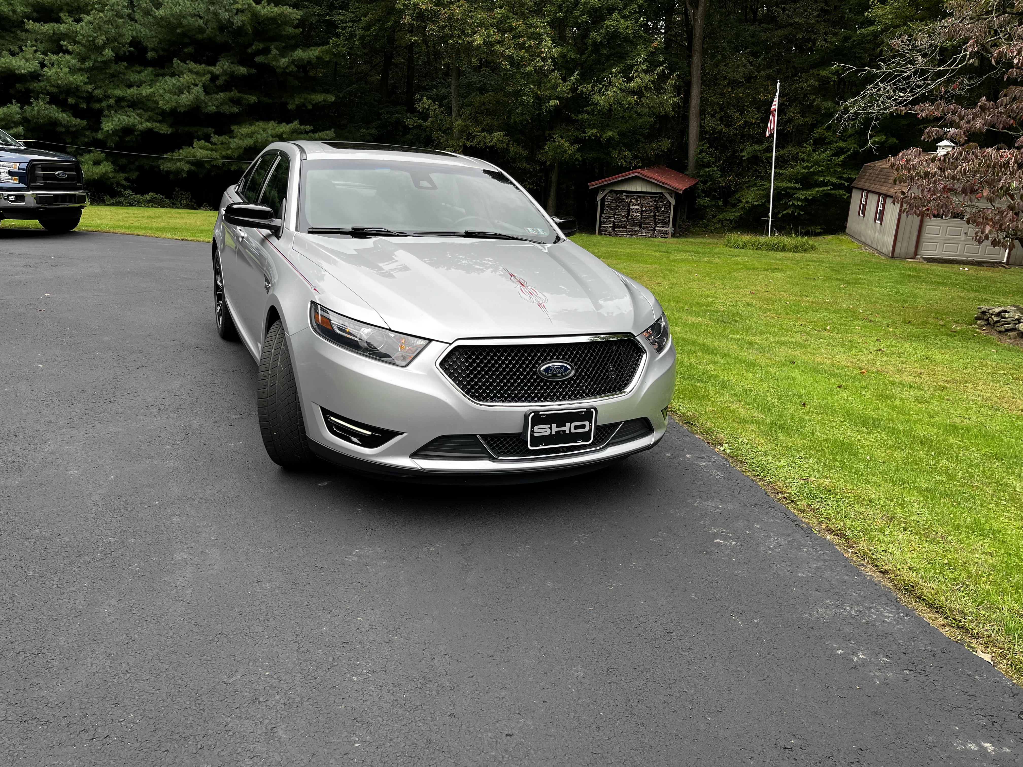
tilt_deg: -17.2
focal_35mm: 26
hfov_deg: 67.3
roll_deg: -1.3
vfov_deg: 53.1
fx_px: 768
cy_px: 384
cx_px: 512
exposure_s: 1/864
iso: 50
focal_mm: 5.1
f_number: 1.6
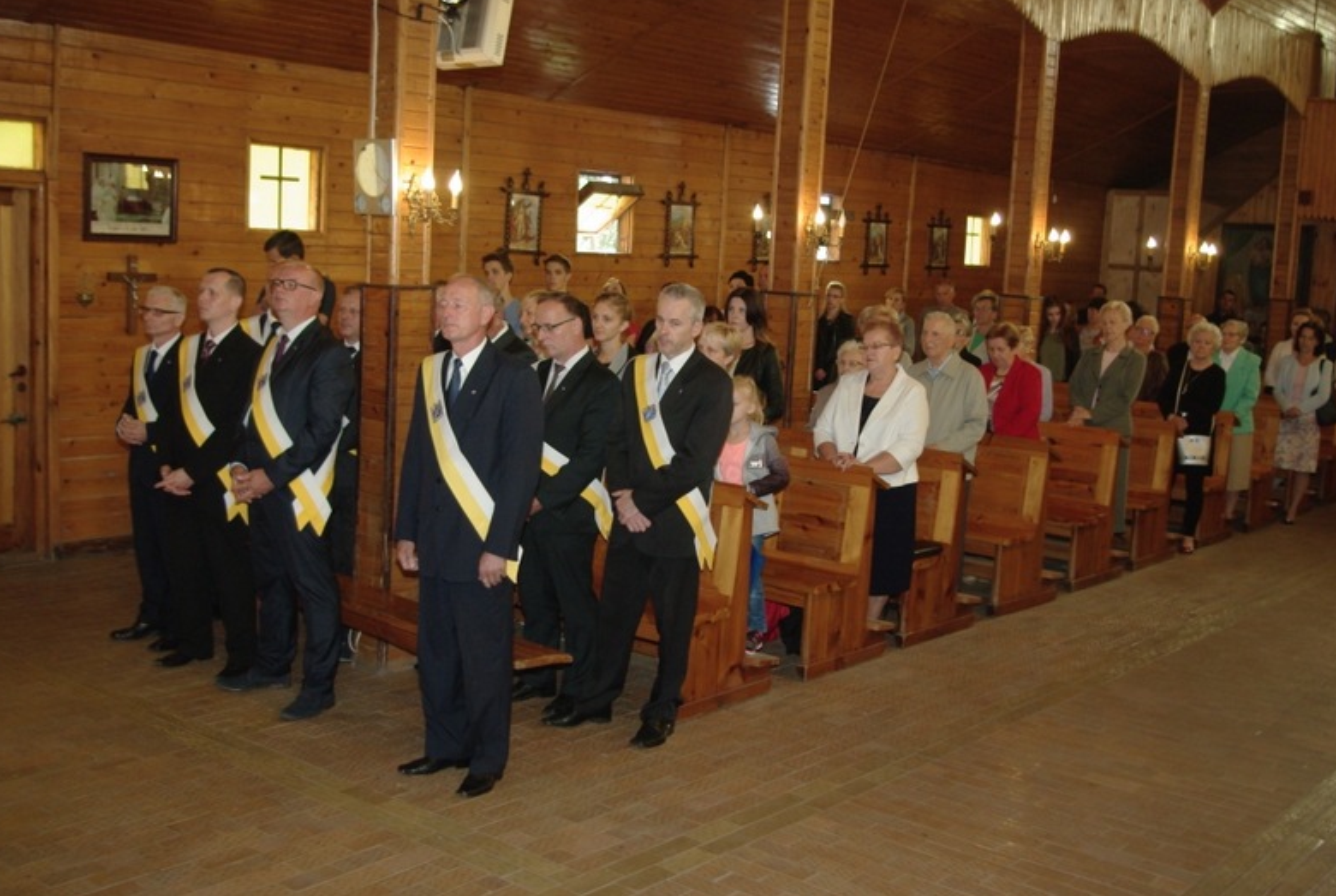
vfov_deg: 33.5
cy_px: 444
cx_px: 663
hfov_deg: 48.4
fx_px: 1487
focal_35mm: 40
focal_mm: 26
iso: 560
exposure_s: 1/45
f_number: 4
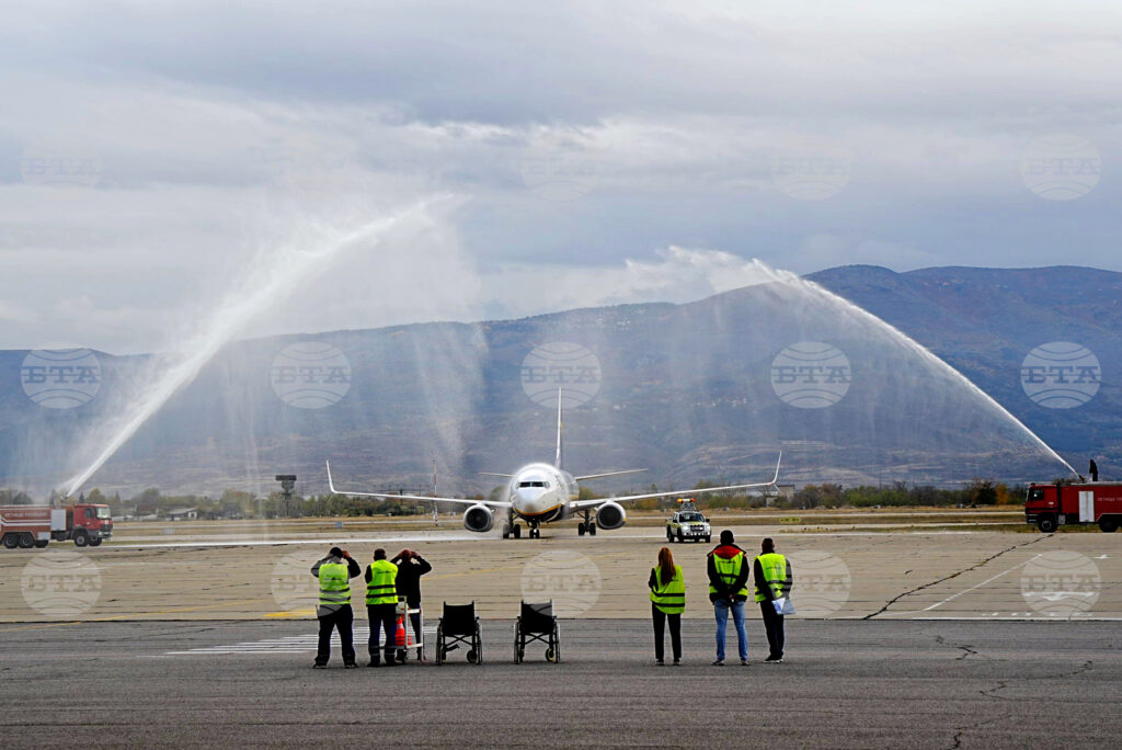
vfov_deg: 19.0
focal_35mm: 72
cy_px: 375
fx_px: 2245
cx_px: 561
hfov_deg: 28.1
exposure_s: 1/323
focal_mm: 48
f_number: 6.3
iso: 100
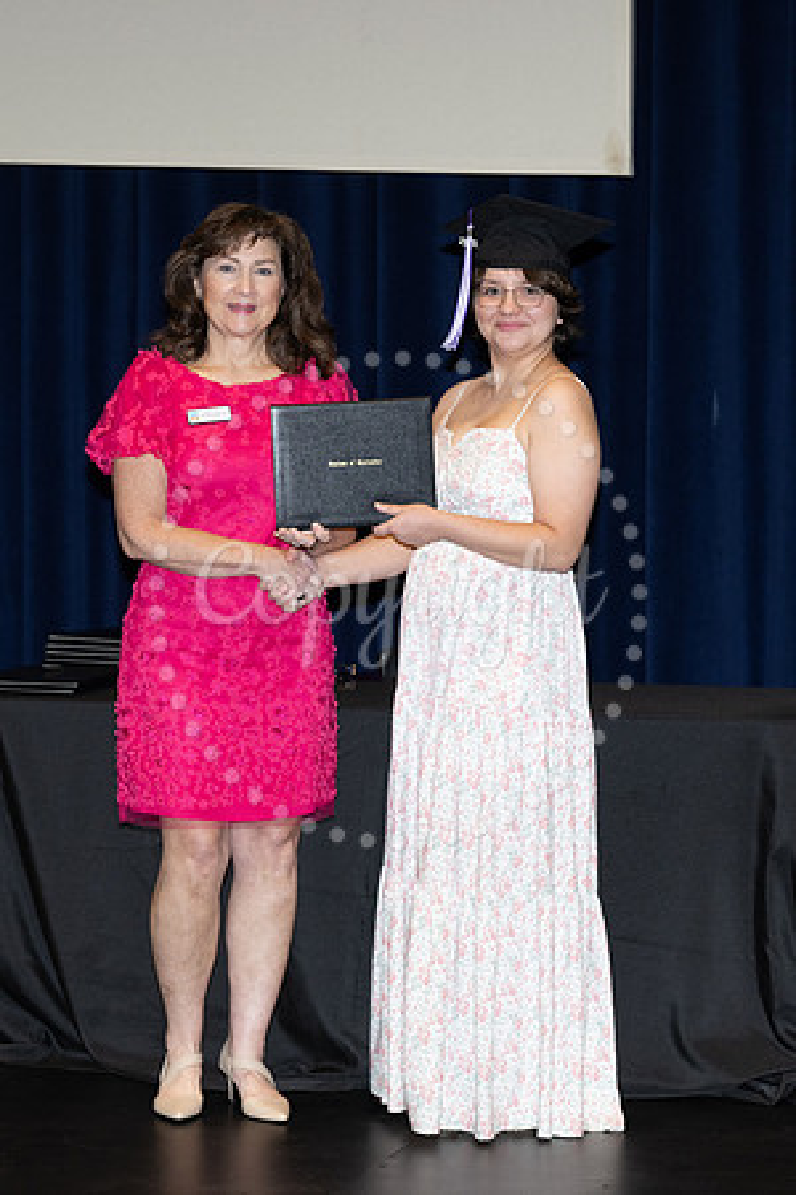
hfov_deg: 12.2
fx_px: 3731
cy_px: 598
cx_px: 522
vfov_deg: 18.2
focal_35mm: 113
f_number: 5
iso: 1000
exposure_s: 1/125
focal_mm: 75
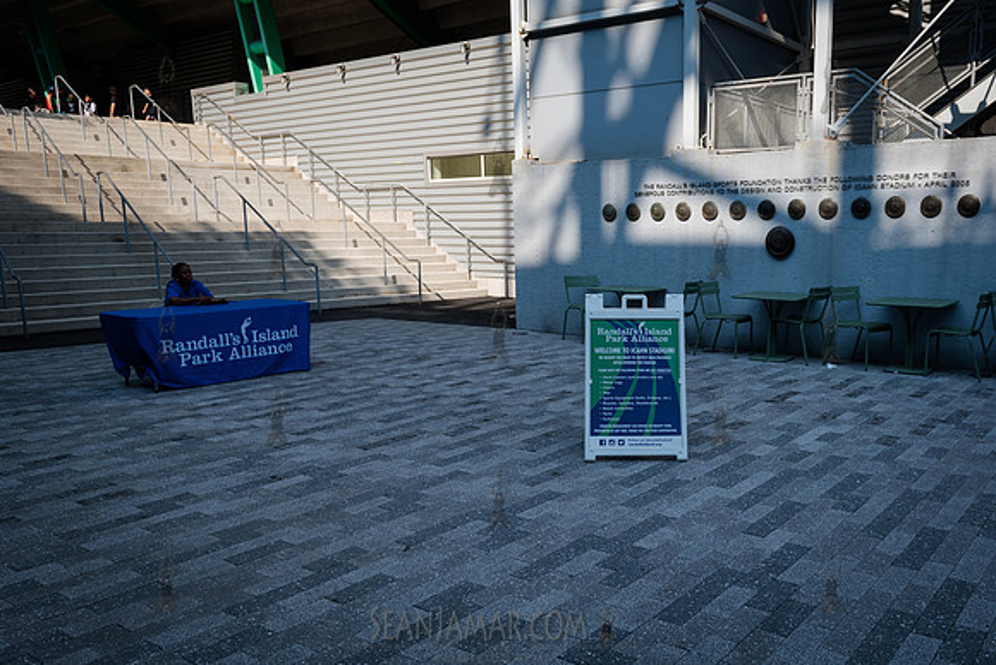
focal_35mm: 30
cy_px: 378
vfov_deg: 43.5
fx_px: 831
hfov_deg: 61.1
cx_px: 618
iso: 200
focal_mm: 24
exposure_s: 1/500
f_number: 5
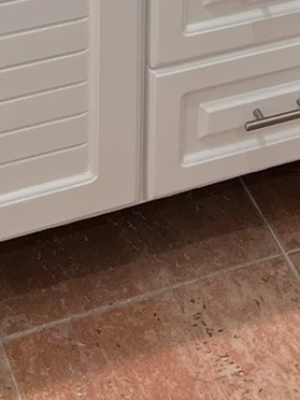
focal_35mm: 143
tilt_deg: -10.6
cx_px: 437
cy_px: -583
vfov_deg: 11.3
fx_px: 1652
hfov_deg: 10.1
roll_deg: -1.2
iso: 50
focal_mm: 5.1
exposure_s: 1/120
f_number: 1.6
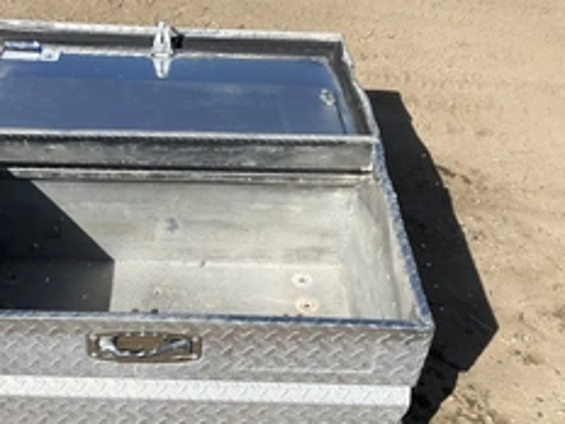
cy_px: 234
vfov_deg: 29.1
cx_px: 166
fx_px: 816
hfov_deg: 37.5
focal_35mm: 50
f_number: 1.8
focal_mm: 3
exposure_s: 1/2667
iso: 25
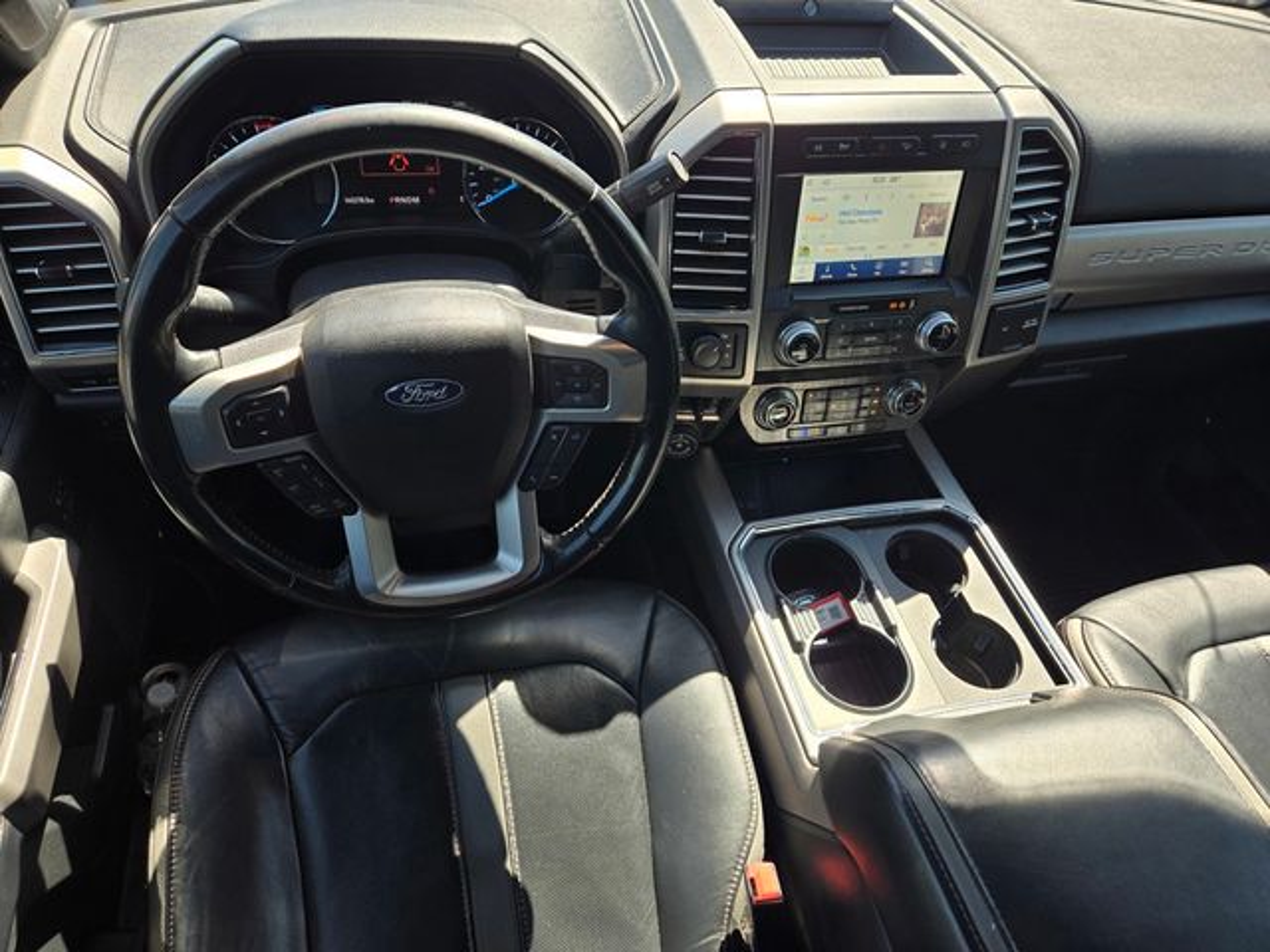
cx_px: 635
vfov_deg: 58.9
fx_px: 844
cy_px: 476
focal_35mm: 23
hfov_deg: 73.9
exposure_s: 1/180
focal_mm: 5.4
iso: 32
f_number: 1.8
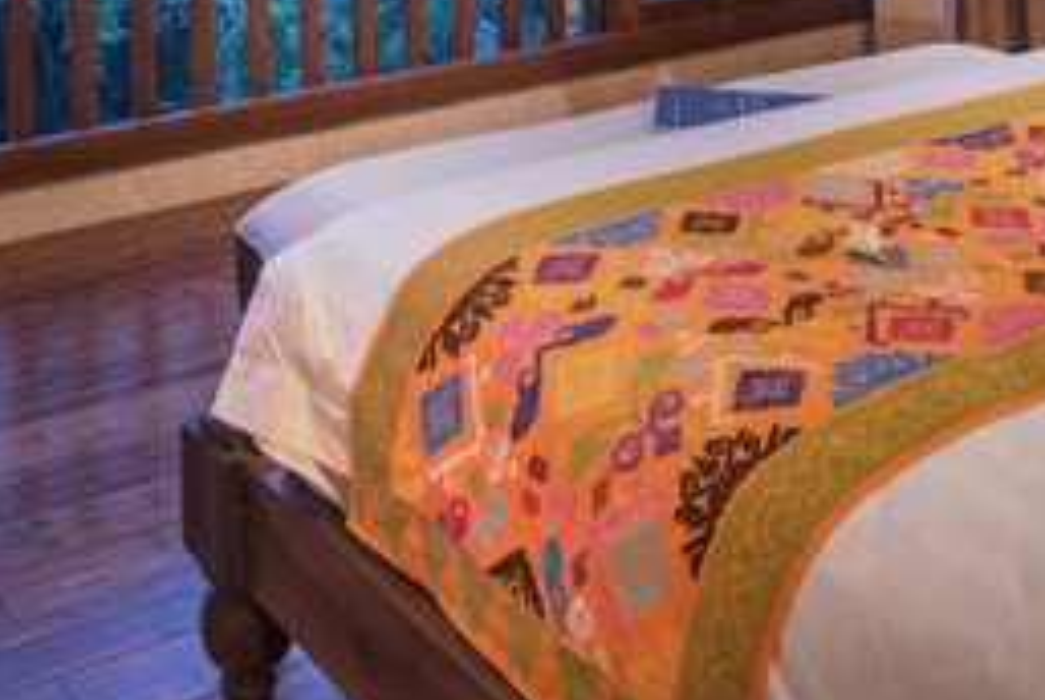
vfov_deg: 20.2
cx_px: 386
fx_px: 1627
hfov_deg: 35.4
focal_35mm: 56
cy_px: -405
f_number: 13
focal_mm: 16
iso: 400
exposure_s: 4
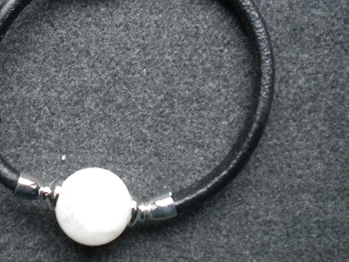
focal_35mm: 64
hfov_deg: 29.9
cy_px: 91
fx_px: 645
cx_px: 95
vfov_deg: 22.8
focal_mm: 7.4
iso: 400
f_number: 3.5
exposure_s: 1/50.5
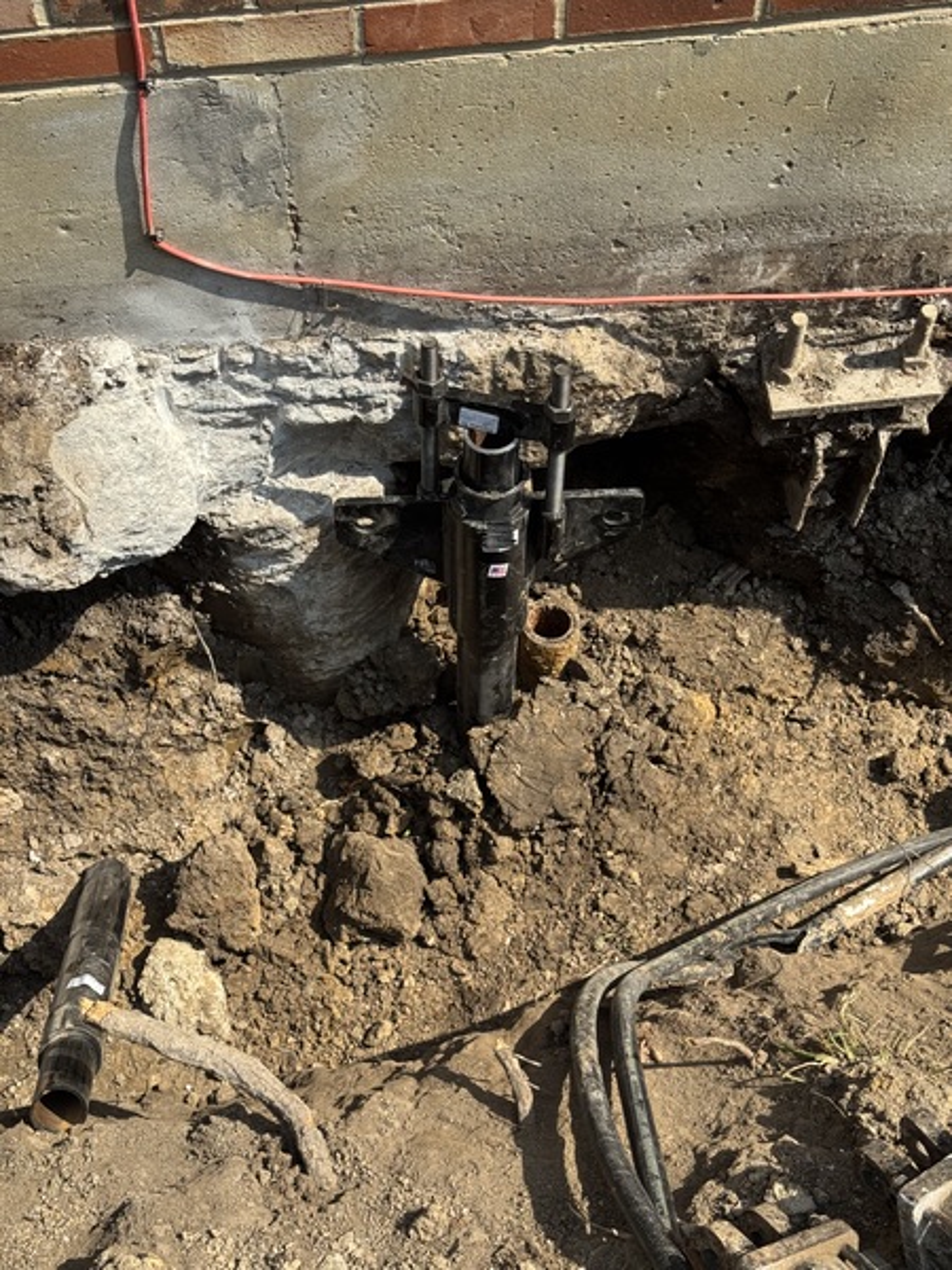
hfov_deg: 30.3
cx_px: 476
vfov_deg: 39.7
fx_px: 1760
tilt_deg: -56.0
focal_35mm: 48
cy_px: 635
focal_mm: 6.76
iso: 64
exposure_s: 1/2179
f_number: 1.78
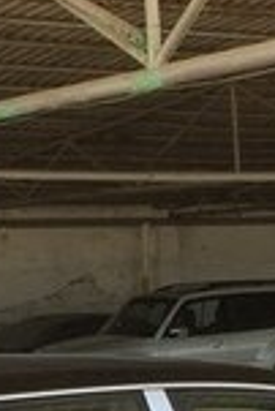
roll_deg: +1.8
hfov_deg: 10.4
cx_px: 33
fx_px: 1509
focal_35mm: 132
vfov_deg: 14.4
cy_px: 630
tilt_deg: -11.9
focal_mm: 4.15
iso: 32
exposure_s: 1/257
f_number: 2.2
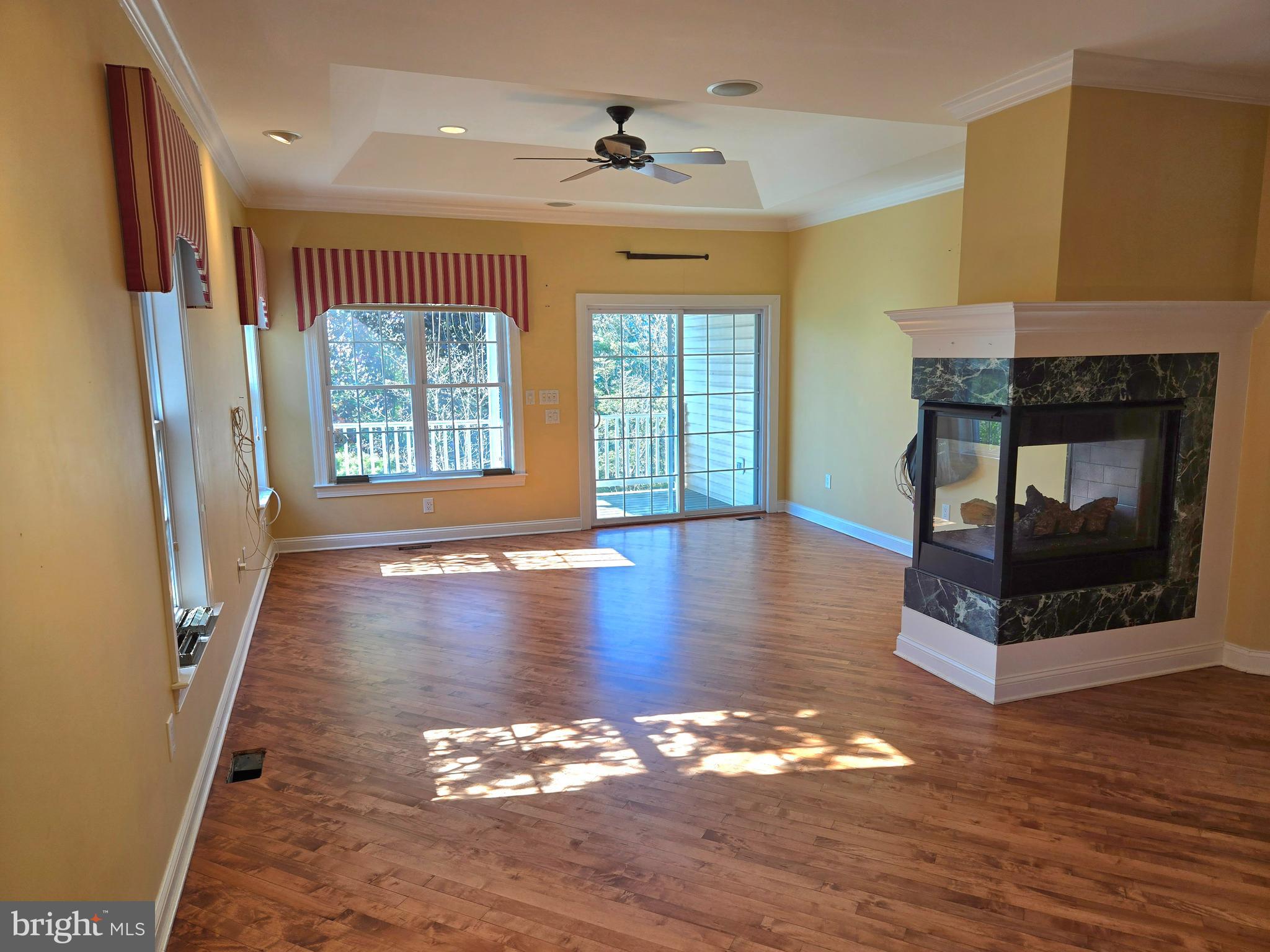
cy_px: 476
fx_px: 844
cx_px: 635
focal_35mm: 23
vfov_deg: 58.9
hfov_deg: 73.9
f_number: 1.8
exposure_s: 1/120
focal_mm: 5.4
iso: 32
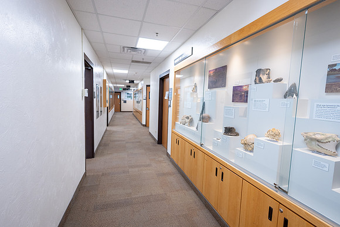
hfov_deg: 93.3
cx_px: 170
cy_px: 114
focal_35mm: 17
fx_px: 161
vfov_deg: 70.5
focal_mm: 17
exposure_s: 1/160
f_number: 4
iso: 800
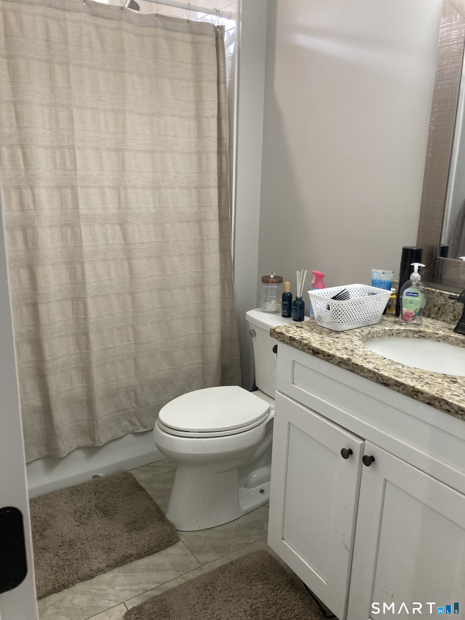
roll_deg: -2.3
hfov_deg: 49.7
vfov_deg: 63.4
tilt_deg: -15.6
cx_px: 232
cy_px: 310
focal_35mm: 28
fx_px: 502
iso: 125
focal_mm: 3.99
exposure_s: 1/60
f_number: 1.8
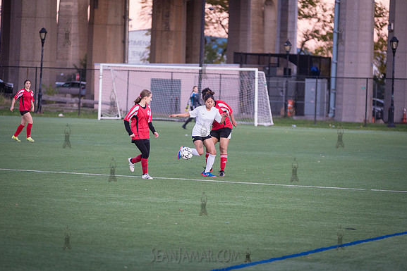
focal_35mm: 186
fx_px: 2103
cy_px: 136
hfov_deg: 11.1
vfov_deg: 7.4
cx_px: 203
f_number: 4
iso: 2000
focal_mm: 185
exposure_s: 1/500
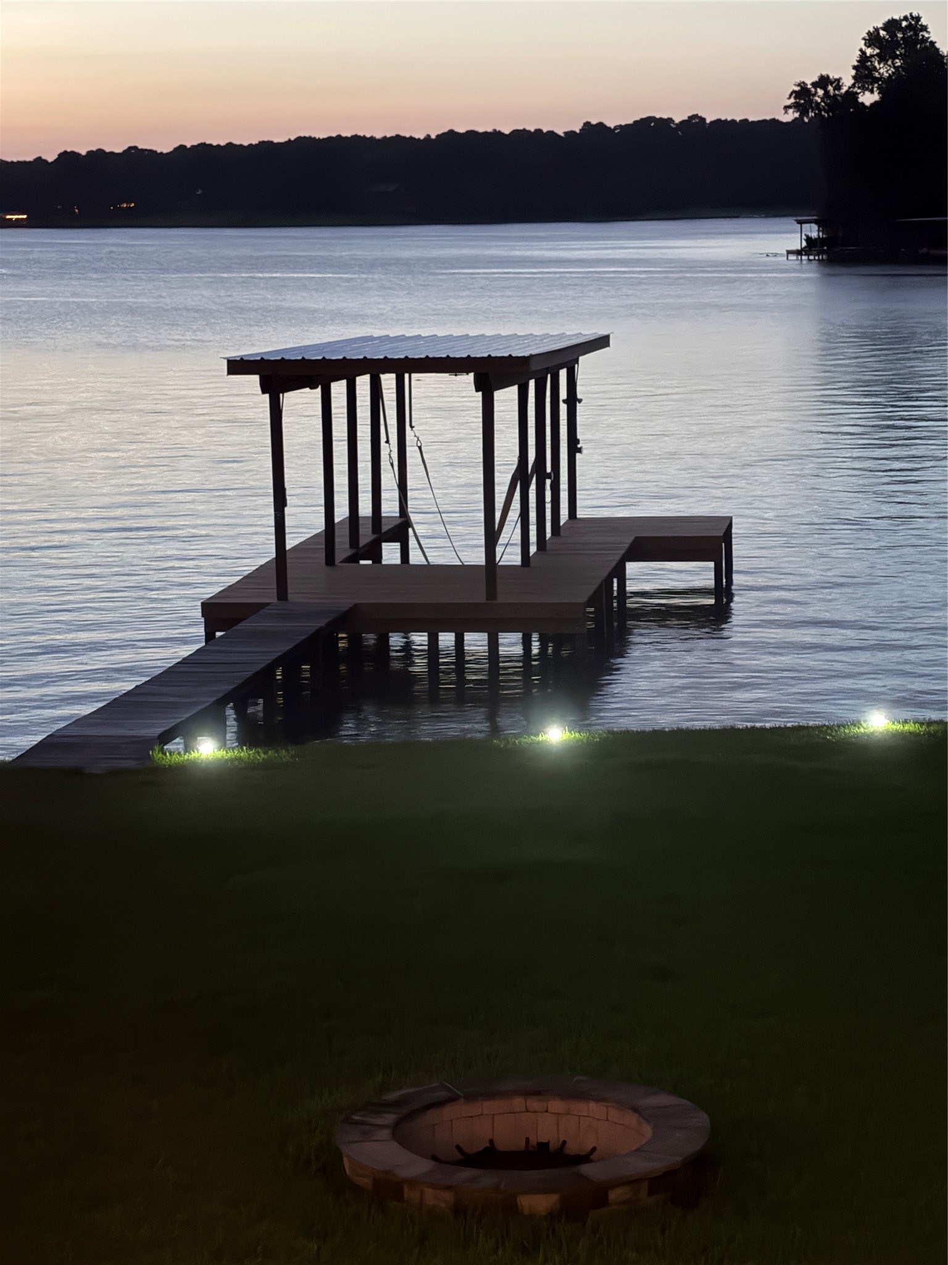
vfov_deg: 36.8
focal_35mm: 52
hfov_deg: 28.0
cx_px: 474
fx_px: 1899
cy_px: 632
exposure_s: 1/9
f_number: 1.6
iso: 400
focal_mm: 5.96
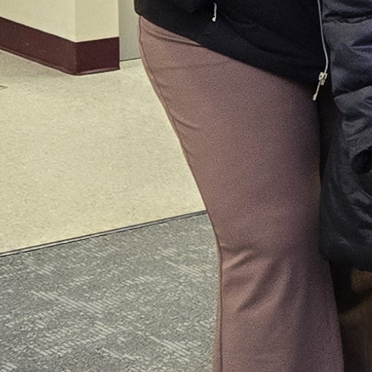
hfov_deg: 9.1
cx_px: 975
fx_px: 2030
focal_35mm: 167
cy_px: -182
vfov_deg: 10.1
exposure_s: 1/120
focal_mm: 5.4
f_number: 1.8
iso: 320
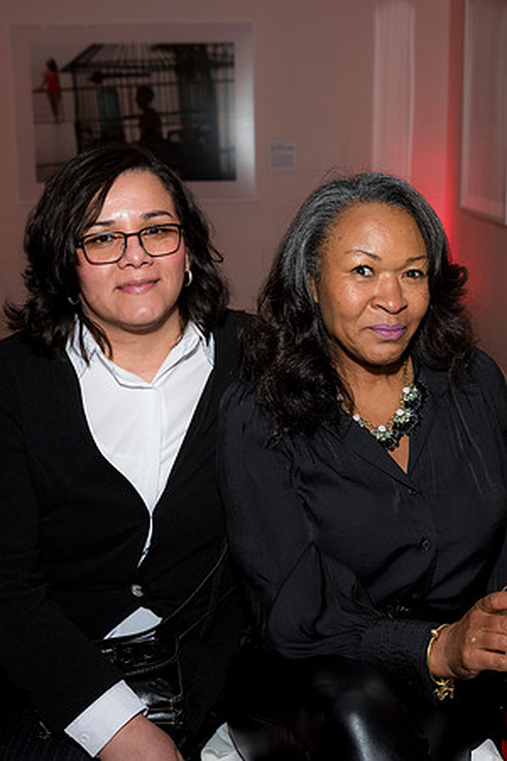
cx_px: 302
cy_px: 377
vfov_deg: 36.5
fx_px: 1153
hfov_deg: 24.8
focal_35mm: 55
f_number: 5
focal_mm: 36
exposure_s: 1/125
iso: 800
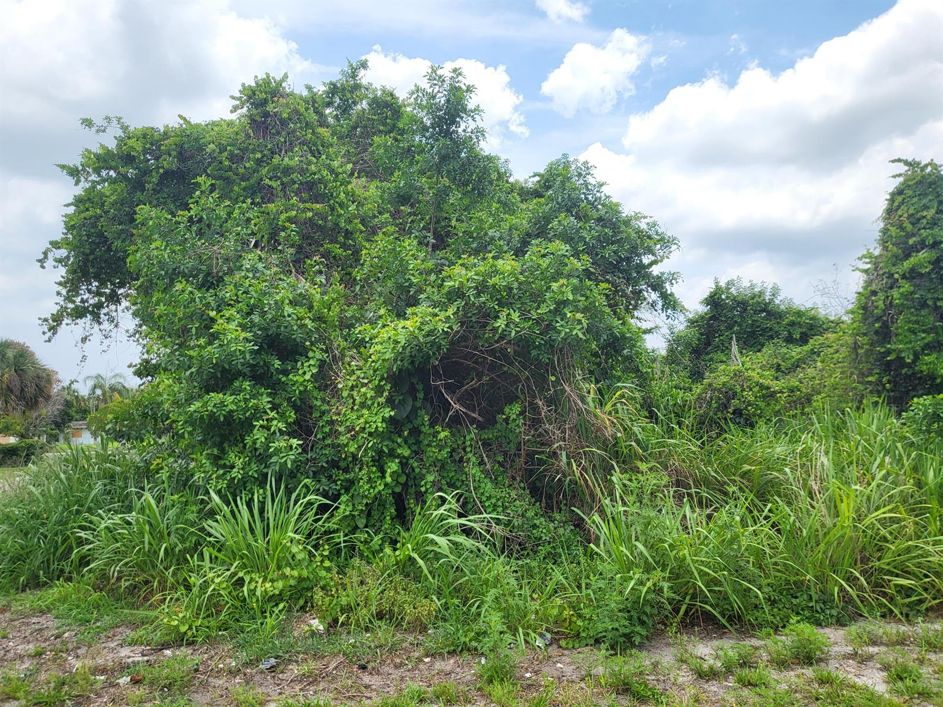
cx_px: 472
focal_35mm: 26
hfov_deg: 67.3
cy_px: 354
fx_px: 708
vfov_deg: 53.1
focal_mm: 4.25
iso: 50
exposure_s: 1/2321
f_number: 1.8
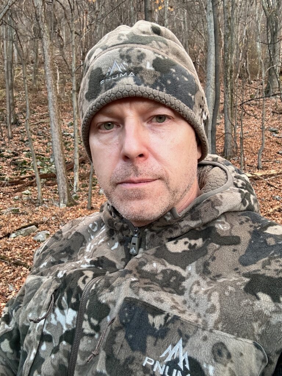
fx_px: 326
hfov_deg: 46.8
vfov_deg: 60.0
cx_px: 141
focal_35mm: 30
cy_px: 188
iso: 100
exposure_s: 1/60
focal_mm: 2.69
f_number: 1.9
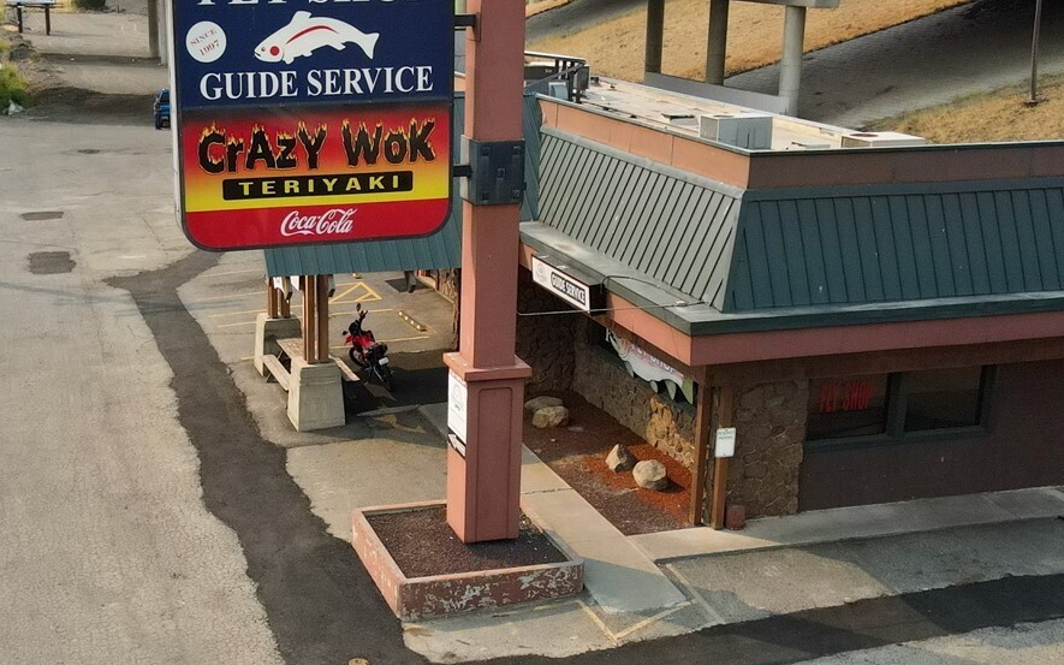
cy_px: 339
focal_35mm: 46
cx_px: 376
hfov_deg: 43.0
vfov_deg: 28.0
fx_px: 1334
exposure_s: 1/2000
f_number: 2.8
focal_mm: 4.5
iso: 400
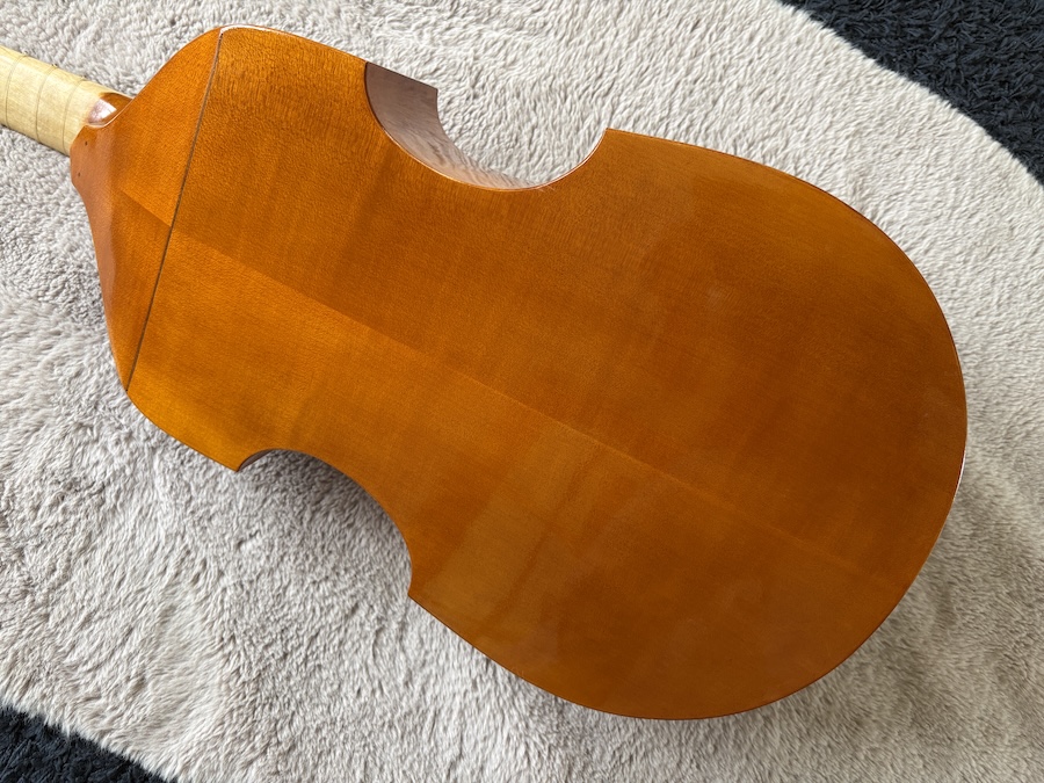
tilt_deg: -77.5
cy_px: 392
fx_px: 784
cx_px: 522
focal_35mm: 26
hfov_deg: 67.3
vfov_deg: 53.1
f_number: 1.6
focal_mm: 5.96
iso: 125
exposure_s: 1/67
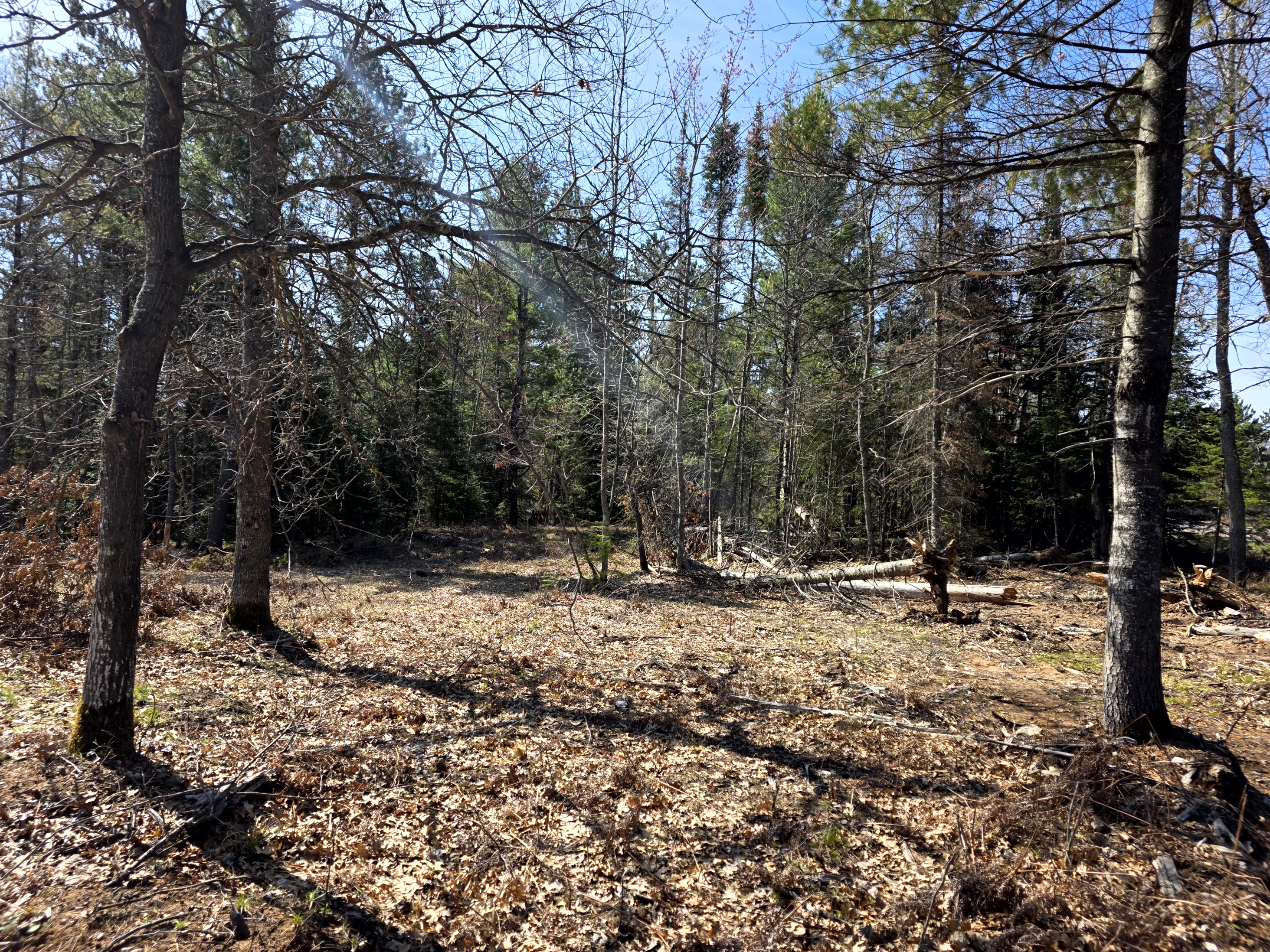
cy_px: 476
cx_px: 635
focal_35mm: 23
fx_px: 844
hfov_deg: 73.9
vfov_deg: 58.9
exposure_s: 1/2600
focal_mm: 6.3
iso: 80
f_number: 1.7
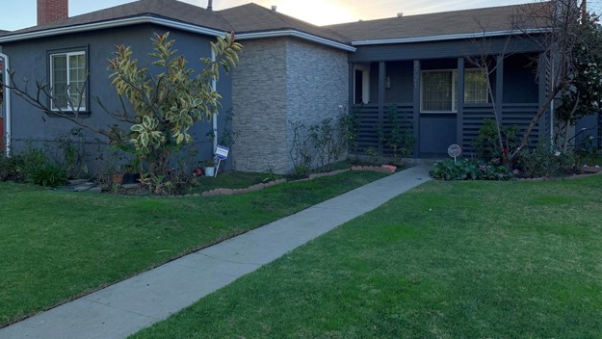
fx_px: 463
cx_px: 299
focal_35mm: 29
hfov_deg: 66.0
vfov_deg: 40.0
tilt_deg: -1.0
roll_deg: -0.3
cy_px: 130
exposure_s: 1/789
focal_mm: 4.25
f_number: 1.8
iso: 25
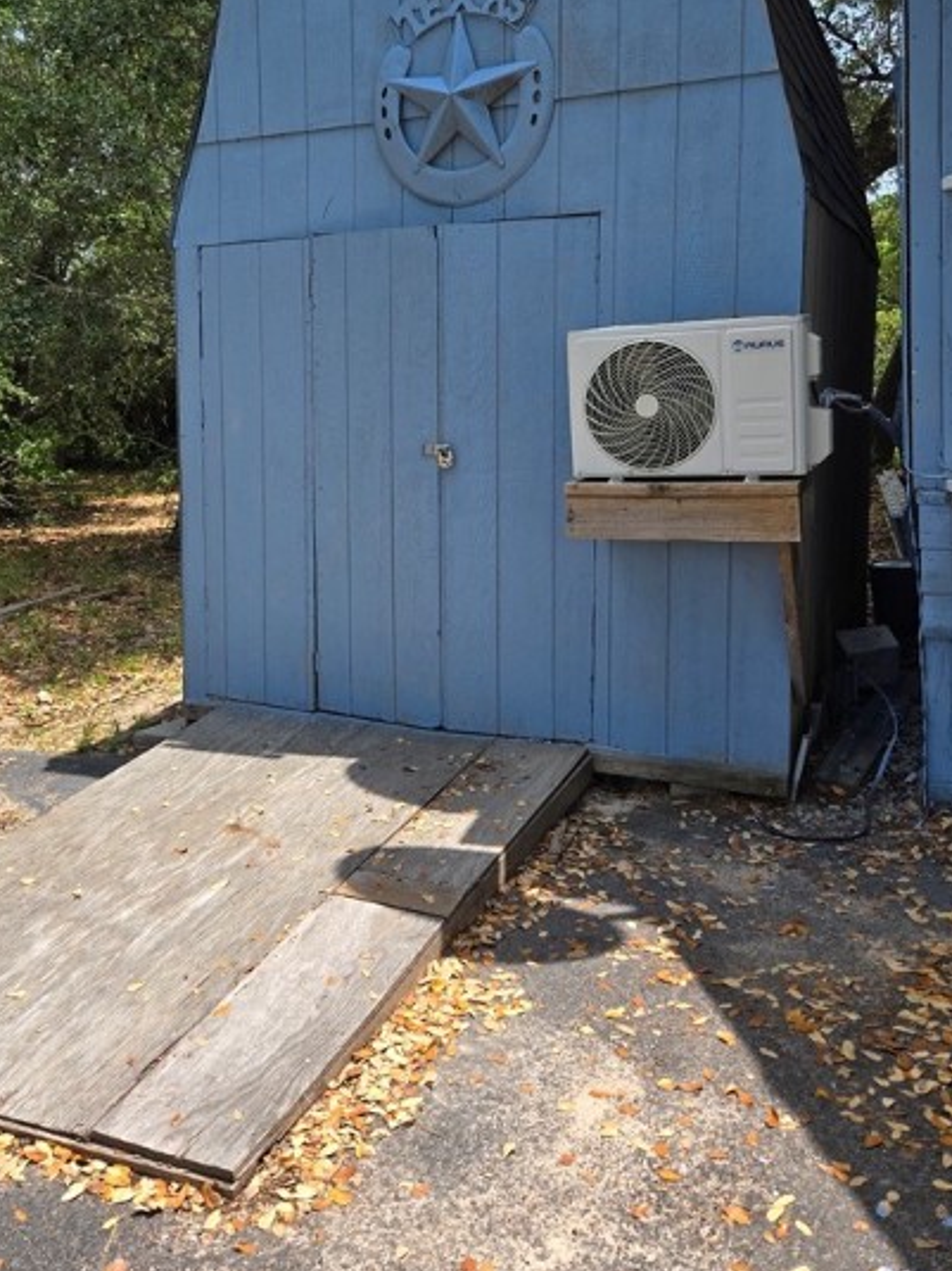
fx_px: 1211
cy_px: 485
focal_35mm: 33
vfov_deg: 54.8
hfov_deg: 42.4
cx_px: 323
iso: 64
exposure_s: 1/2921
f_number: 1.8
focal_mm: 5.4
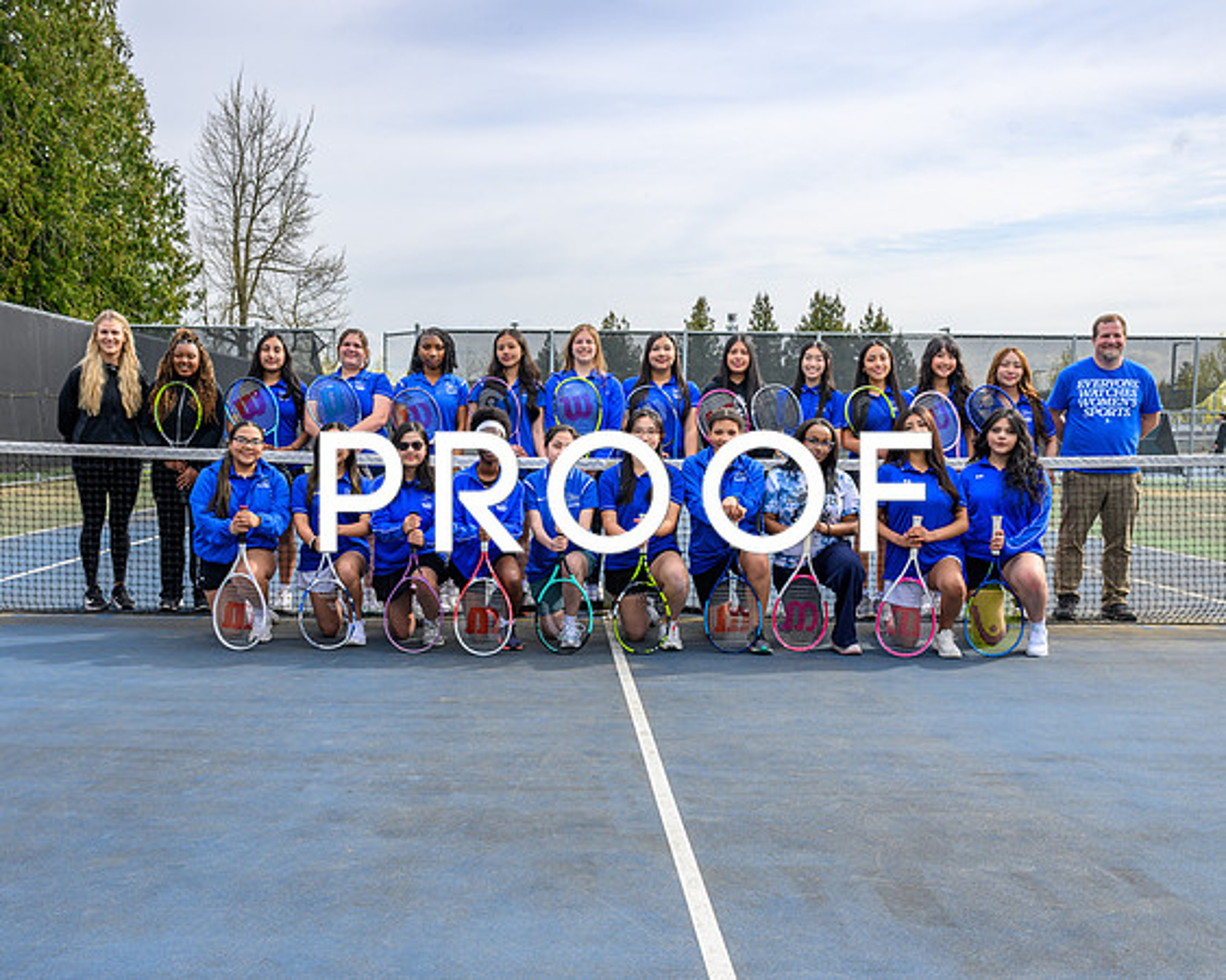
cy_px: 541
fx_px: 1297
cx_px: 561
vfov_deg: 41.3
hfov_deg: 50.5
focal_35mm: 36
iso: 64
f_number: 8
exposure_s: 1/125
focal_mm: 28.5
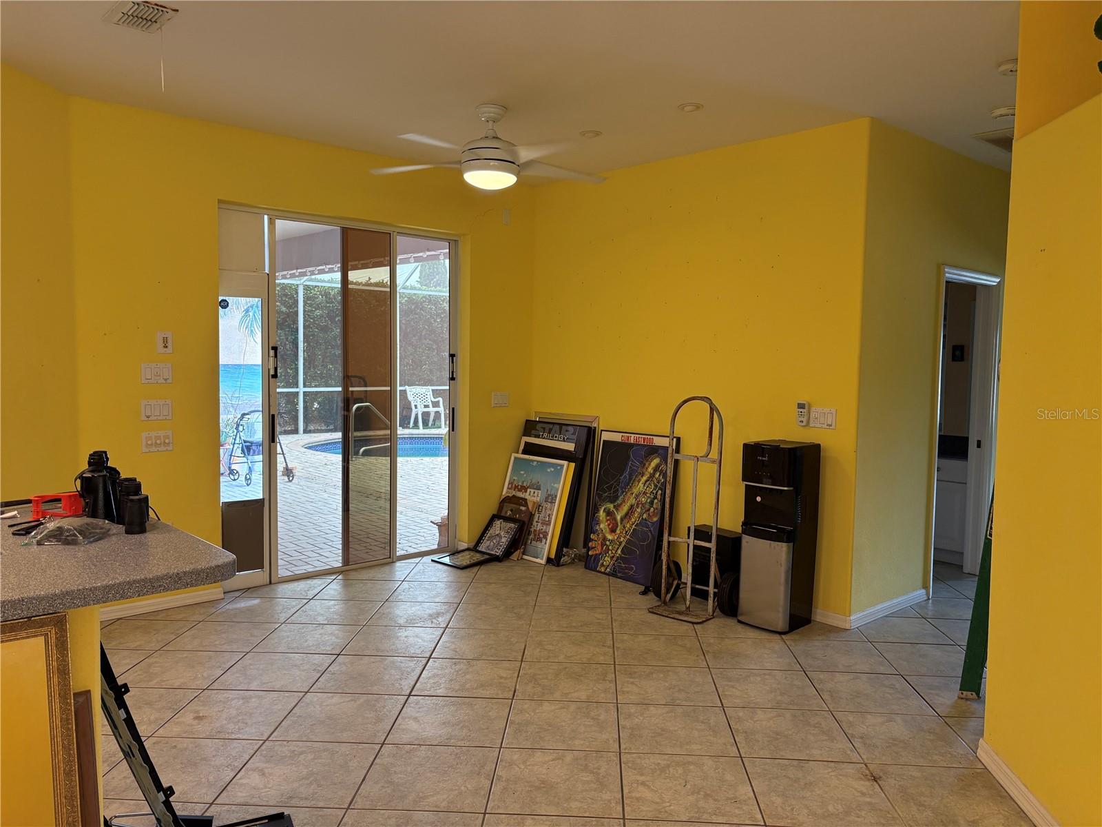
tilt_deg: -3.7
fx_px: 828
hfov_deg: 67.3
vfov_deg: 53.1
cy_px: 414
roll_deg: -0.2
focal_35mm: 26
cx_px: 551
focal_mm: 5.96
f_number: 1.6
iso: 100
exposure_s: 1/60
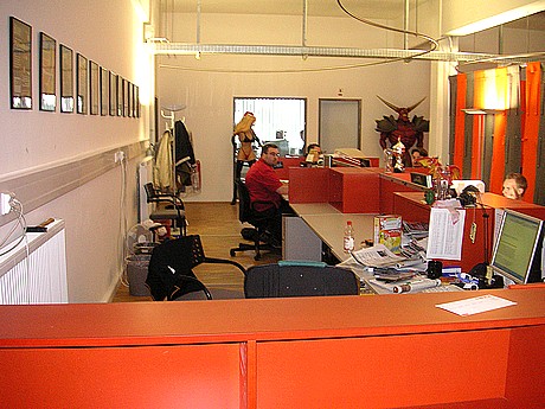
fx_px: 583
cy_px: 204
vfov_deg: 38.7
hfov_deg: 50.1
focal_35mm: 37
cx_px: 272
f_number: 2.8
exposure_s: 1/45
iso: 160
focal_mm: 6.1
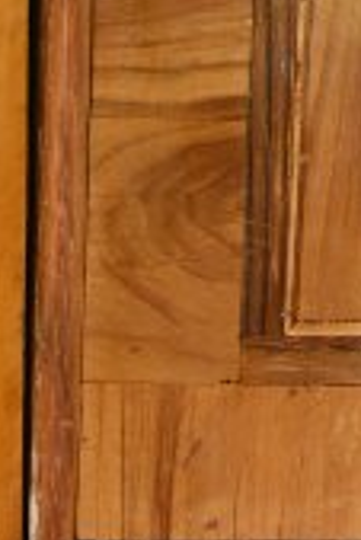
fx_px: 4238
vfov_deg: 6.8
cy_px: 1352
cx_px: 534
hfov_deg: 4.8
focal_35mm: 282
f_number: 4
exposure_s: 1/250
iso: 320
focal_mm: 26.5
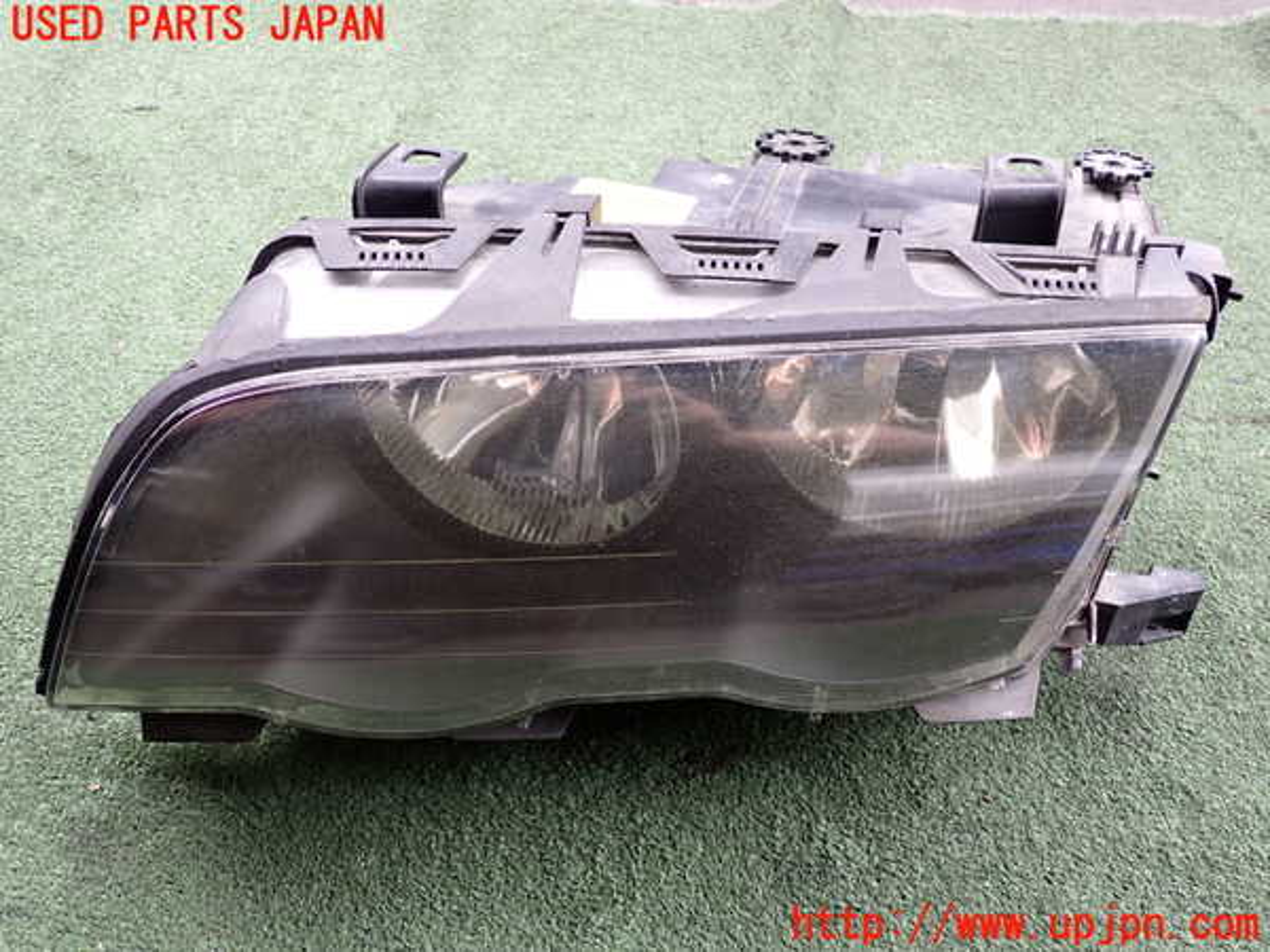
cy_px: 476
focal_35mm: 30
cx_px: 635
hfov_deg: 60.0
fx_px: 1101
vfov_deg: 46.8
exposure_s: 1/100
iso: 200
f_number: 2.3
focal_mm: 5.4
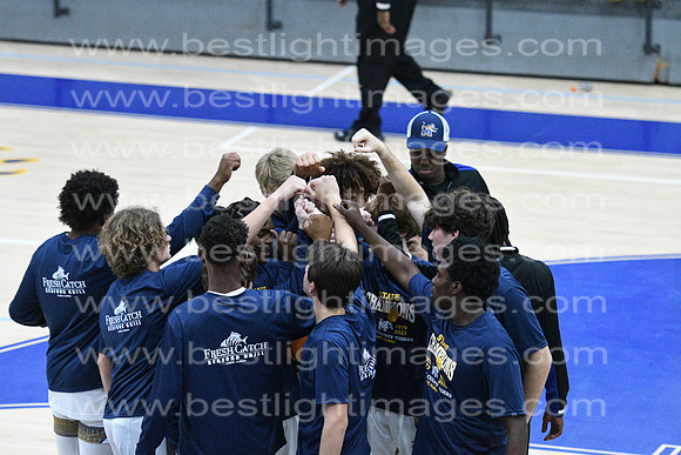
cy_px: 228
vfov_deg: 6.5
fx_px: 3973
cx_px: 340
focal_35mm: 210
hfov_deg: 9.8
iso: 12800
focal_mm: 140
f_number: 3.5
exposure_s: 1/800
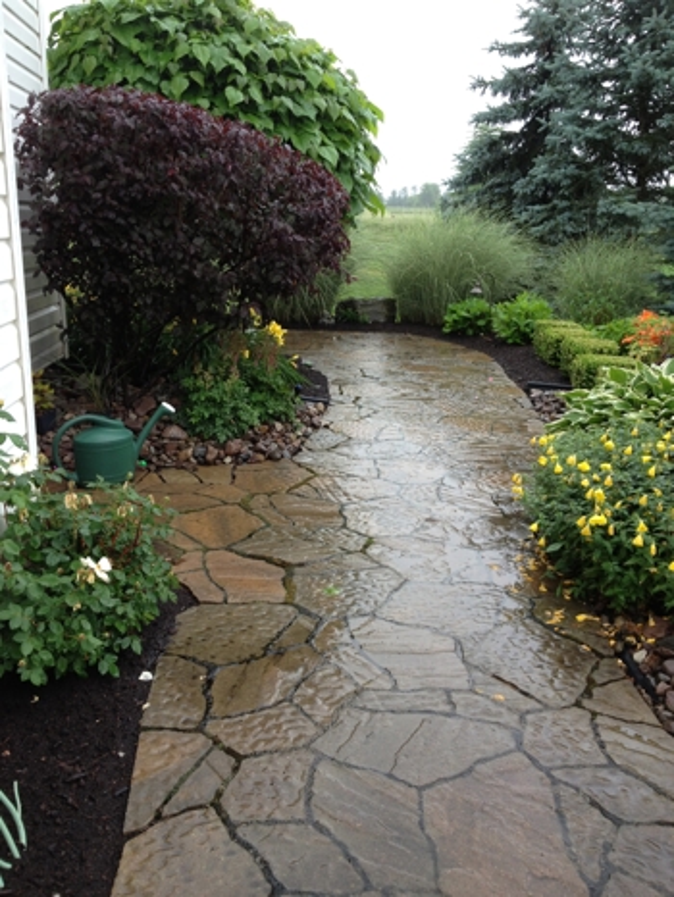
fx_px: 908
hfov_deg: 40.7
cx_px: 337
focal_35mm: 35
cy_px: 448
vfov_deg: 52.6
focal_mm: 4.28
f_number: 2.4
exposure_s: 1/60
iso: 50
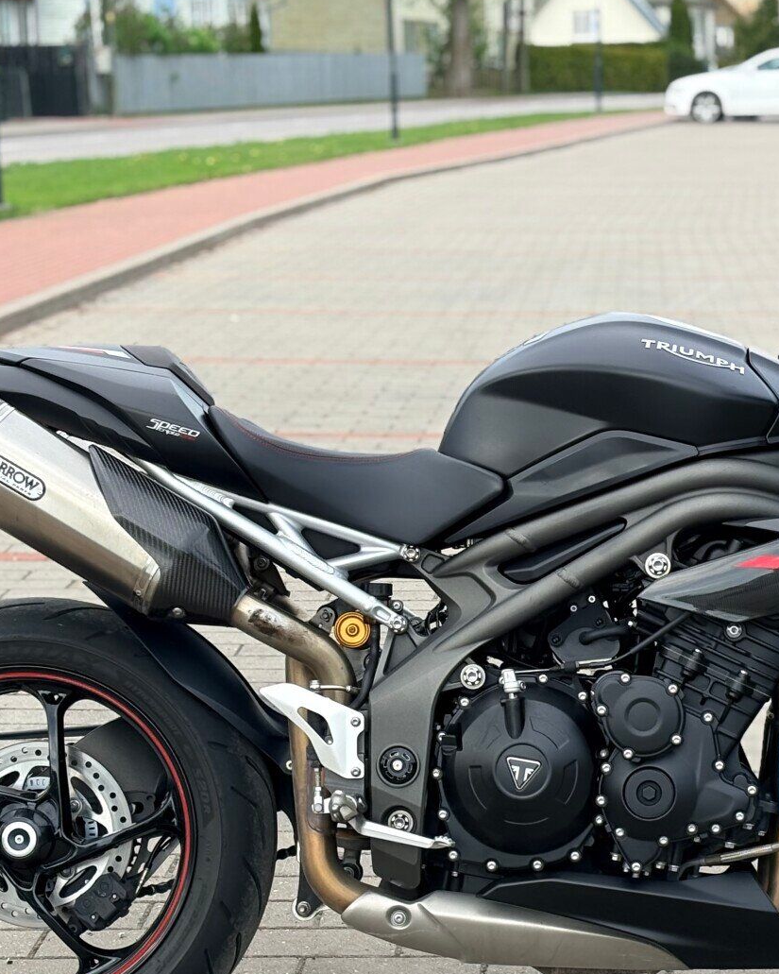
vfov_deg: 19.9
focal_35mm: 96
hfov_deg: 16.0
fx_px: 2766
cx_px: 584
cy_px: 650
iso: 40
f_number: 1.6
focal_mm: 5.96
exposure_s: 1/1002
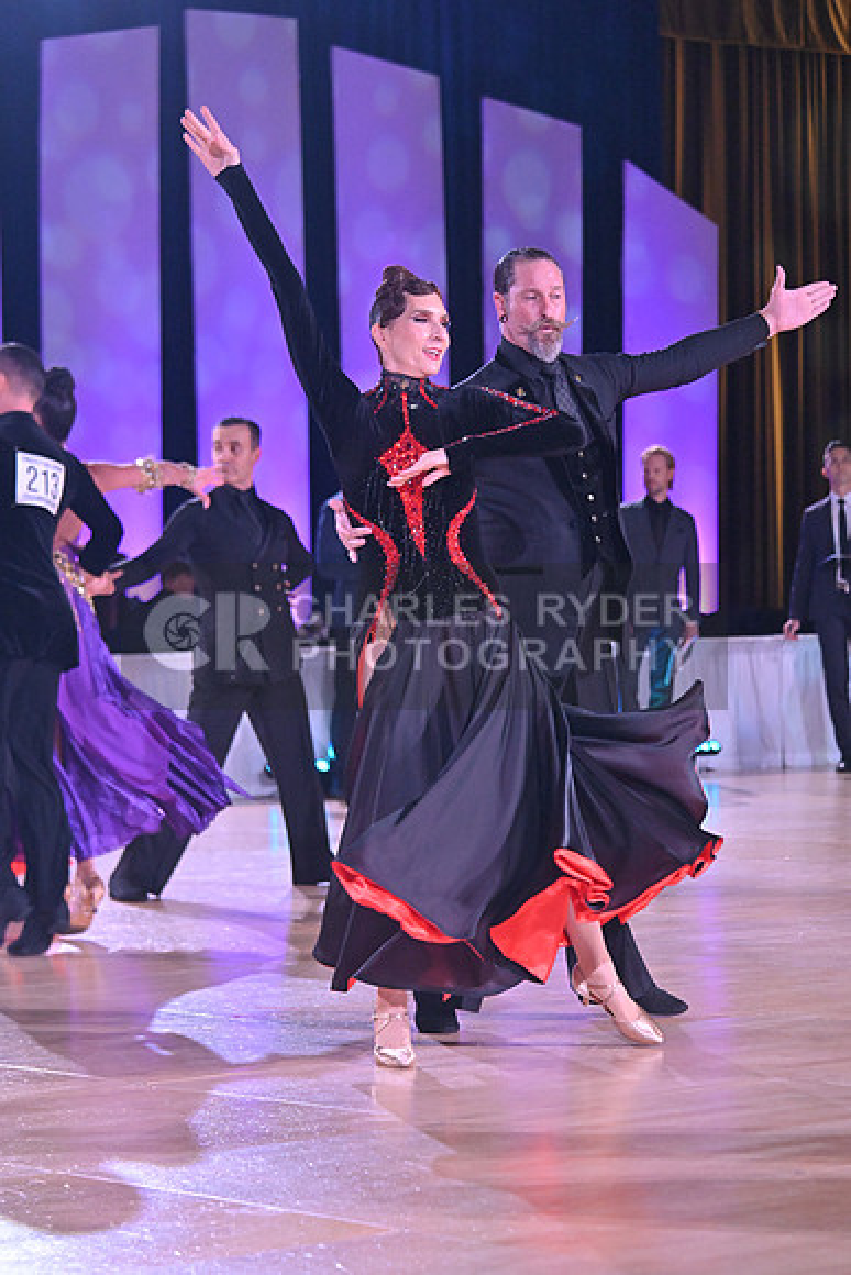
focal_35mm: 120
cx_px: 426
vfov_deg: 17.1
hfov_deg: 11.4
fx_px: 4252
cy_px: 638
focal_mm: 120
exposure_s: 1/400
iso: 4000
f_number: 7.1
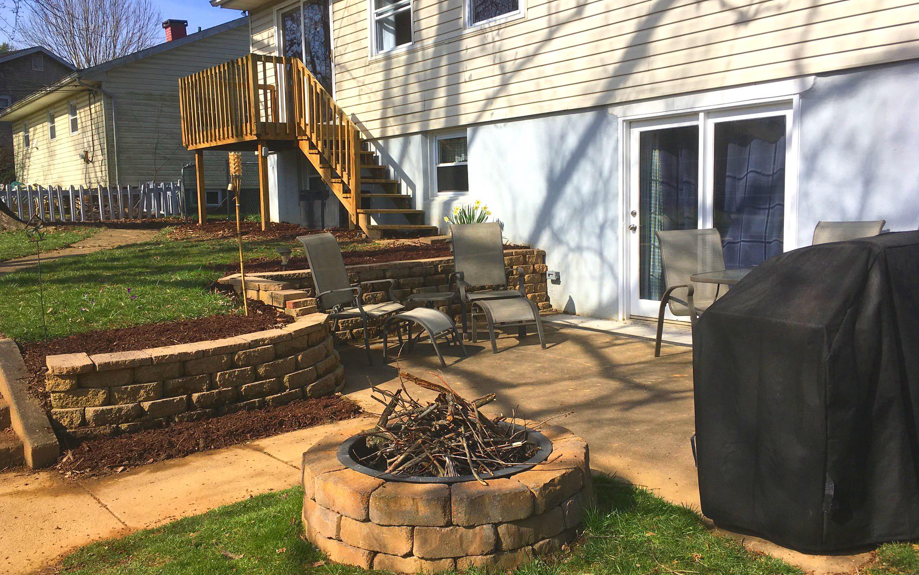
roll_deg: +1.6
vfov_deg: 39.4
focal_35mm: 32
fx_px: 802
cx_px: 447
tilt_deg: -6.2
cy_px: 278
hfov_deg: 59.6
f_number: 2.2
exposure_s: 1/1923
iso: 25
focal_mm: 4.15
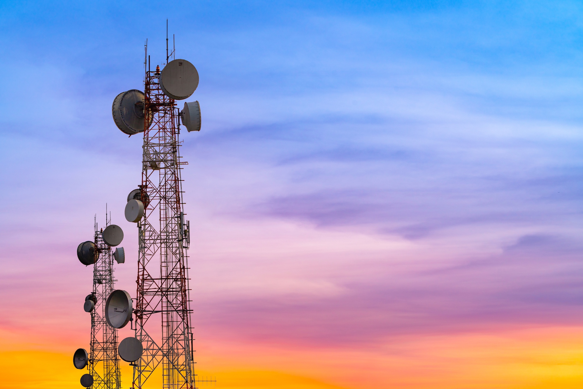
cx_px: 292
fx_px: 2267
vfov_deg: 9.8
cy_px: 194
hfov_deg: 14.7
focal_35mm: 140
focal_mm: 140
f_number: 9.5
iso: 100
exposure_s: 1/6
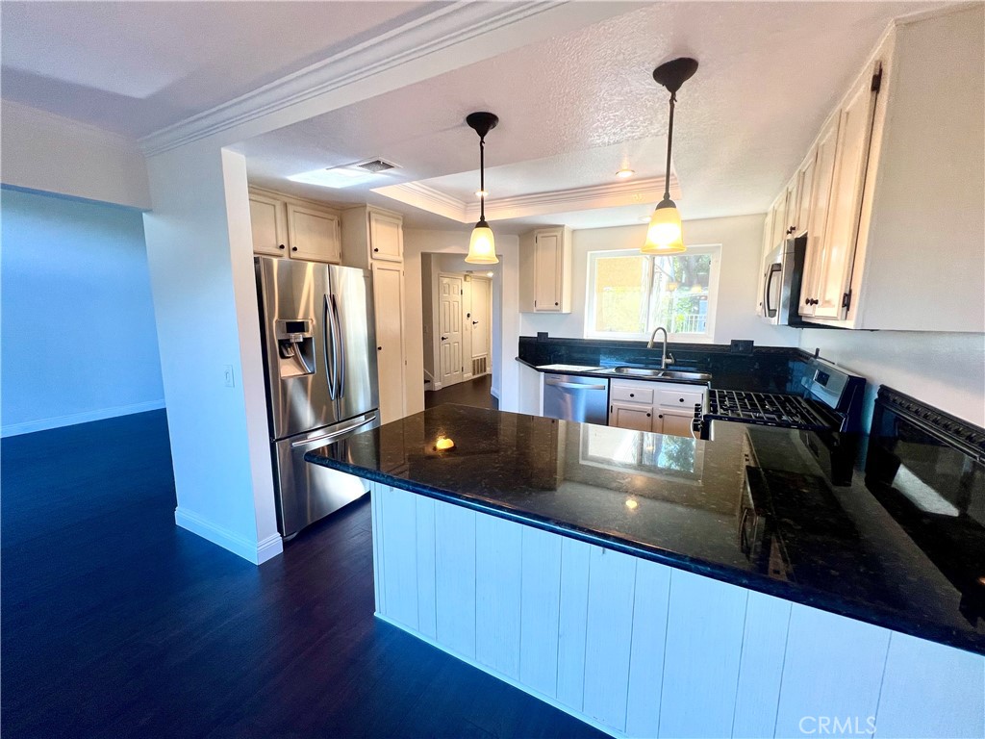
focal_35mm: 13
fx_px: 370
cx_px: 492
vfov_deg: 89.9
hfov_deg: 106.2
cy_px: 370
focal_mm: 1.57
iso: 100
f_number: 1.8
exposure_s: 1/120
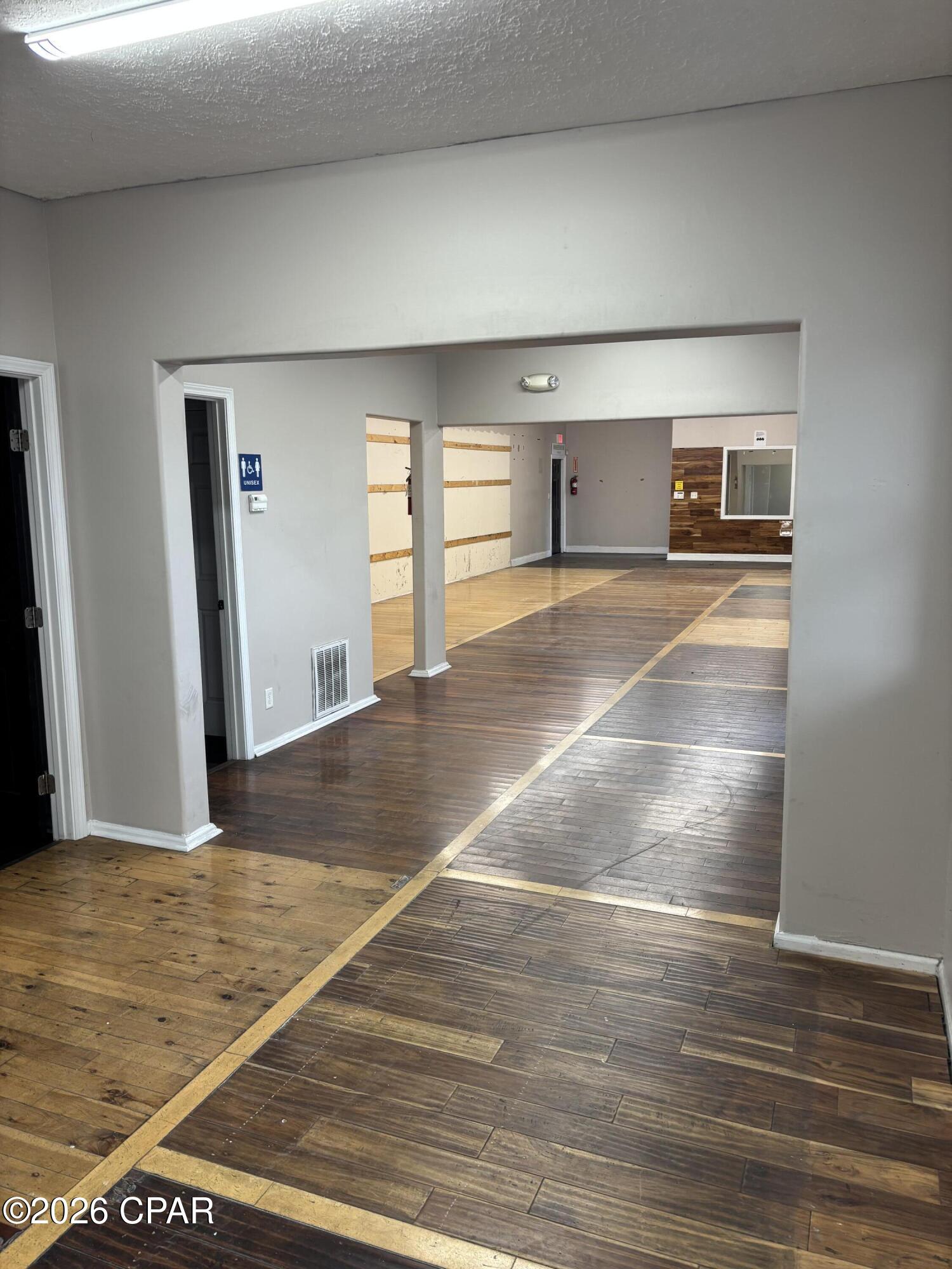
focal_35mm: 26
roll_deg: +0.1
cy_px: 634
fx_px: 953
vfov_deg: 67.3
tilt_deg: -9.1
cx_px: 476
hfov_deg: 53.1
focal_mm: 5.96
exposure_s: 1/60
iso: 64
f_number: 1.6
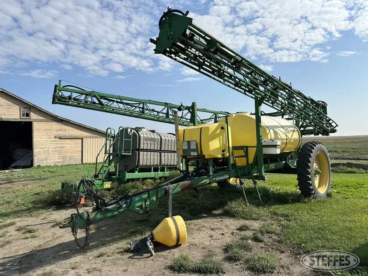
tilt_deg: +2.6
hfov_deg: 71.6
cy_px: 138
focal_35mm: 24
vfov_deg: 56.8
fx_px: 255
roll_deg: +3.3
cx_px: 184
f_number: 1.78
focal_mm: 6.86
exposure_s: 1/6211
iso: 80
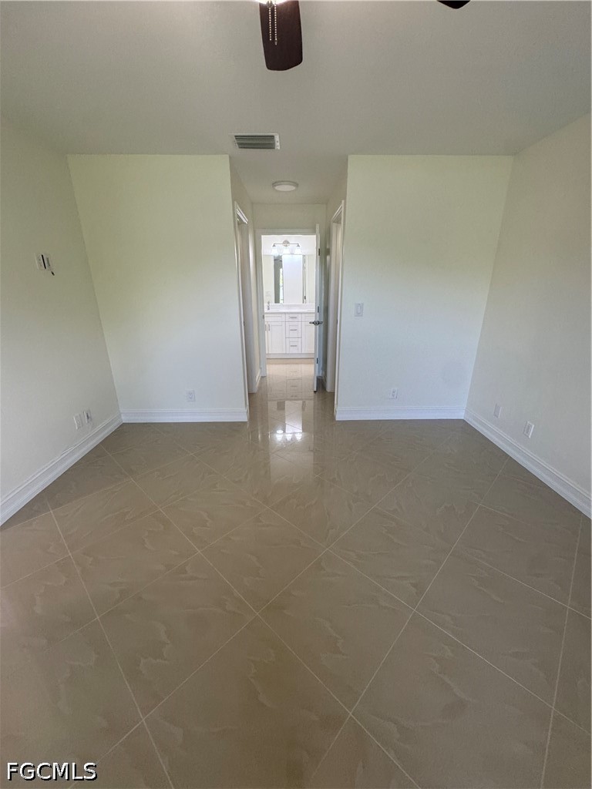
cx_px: 296
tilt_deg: -18.4
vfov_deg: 102.1
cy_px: 394
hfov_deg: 85.7
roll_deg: -0.2
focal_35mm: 14
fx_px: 319
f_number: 2.2
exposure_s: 1/120
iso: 200
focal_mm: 2.22
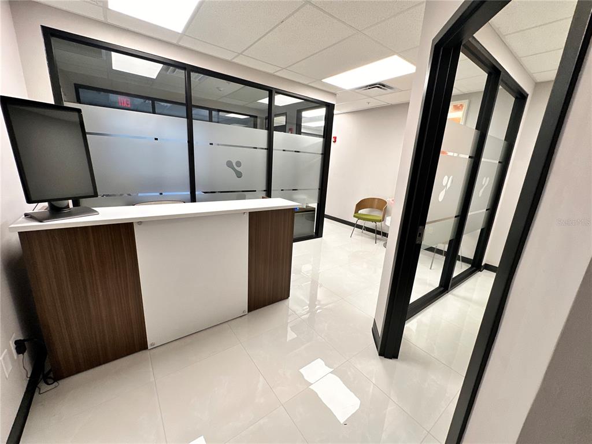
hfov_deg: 102.1
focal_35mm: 14
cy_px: 222
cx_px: 296
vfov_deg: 85.7
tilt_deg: -13.7
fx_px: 239
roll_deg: -3.6
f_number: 2.2
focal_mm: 2.22
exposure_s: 1/120
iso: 160
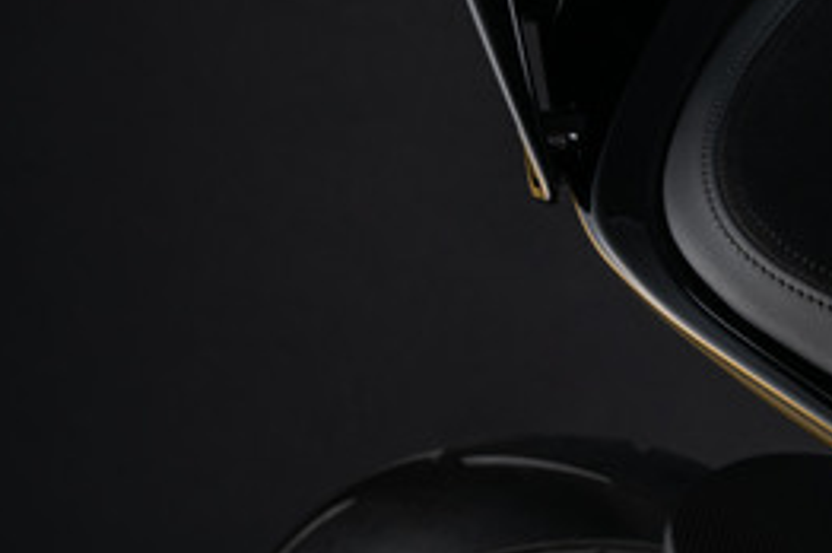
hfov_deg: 12.5
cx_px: 1178
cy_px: -38
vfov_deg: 8.6
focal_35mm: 158
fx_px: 3647
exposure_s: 1/125
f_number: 11
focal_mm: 53
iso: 100
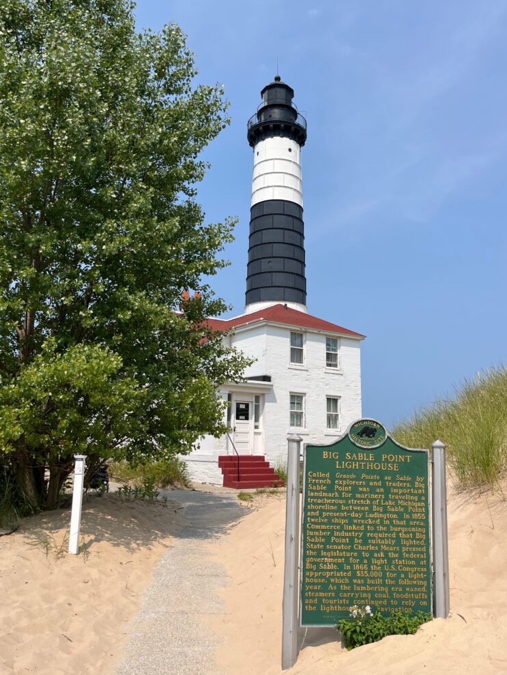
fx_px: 547
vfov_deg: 63.4
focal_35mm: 28
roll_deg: -0.4
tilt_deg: +10.4
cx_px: 252
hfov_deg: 49.8
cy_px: 333
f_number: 1.6
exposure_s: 1/5556
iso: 50
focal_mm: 5.1
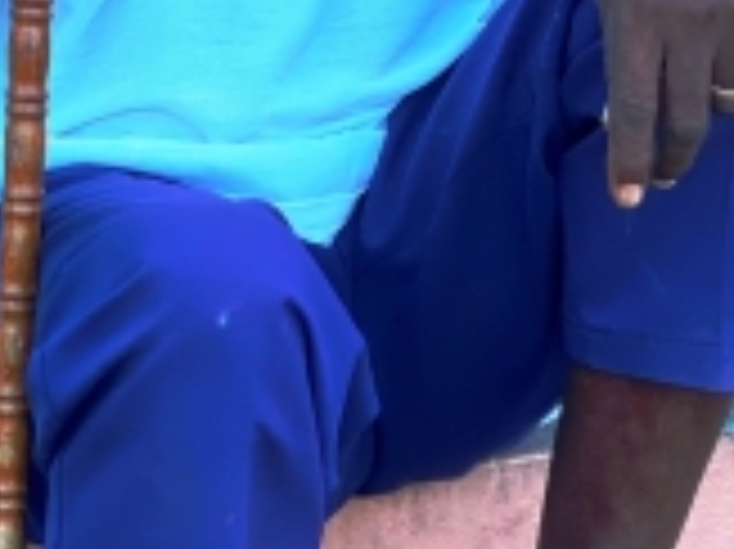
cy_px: 36
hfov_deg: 10.3
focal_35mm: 192
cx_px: 279
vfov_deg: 7.7
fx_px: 4068
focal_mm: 6
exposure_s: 1/122
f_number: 2
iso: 32
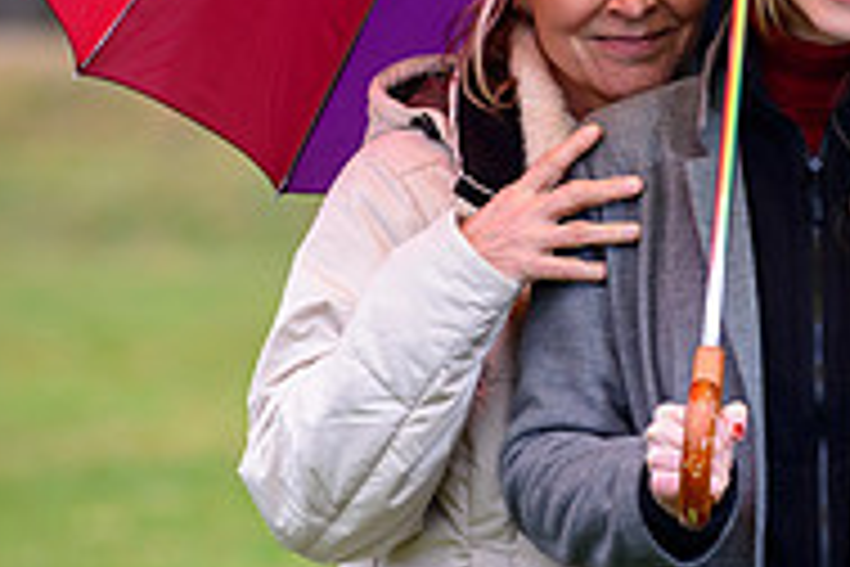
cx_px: 908
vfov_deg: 2.2
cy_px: 259
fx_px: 14520
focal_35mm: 615
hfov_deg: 3.3
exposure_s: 1/250
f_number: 5
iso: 800
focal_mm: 200
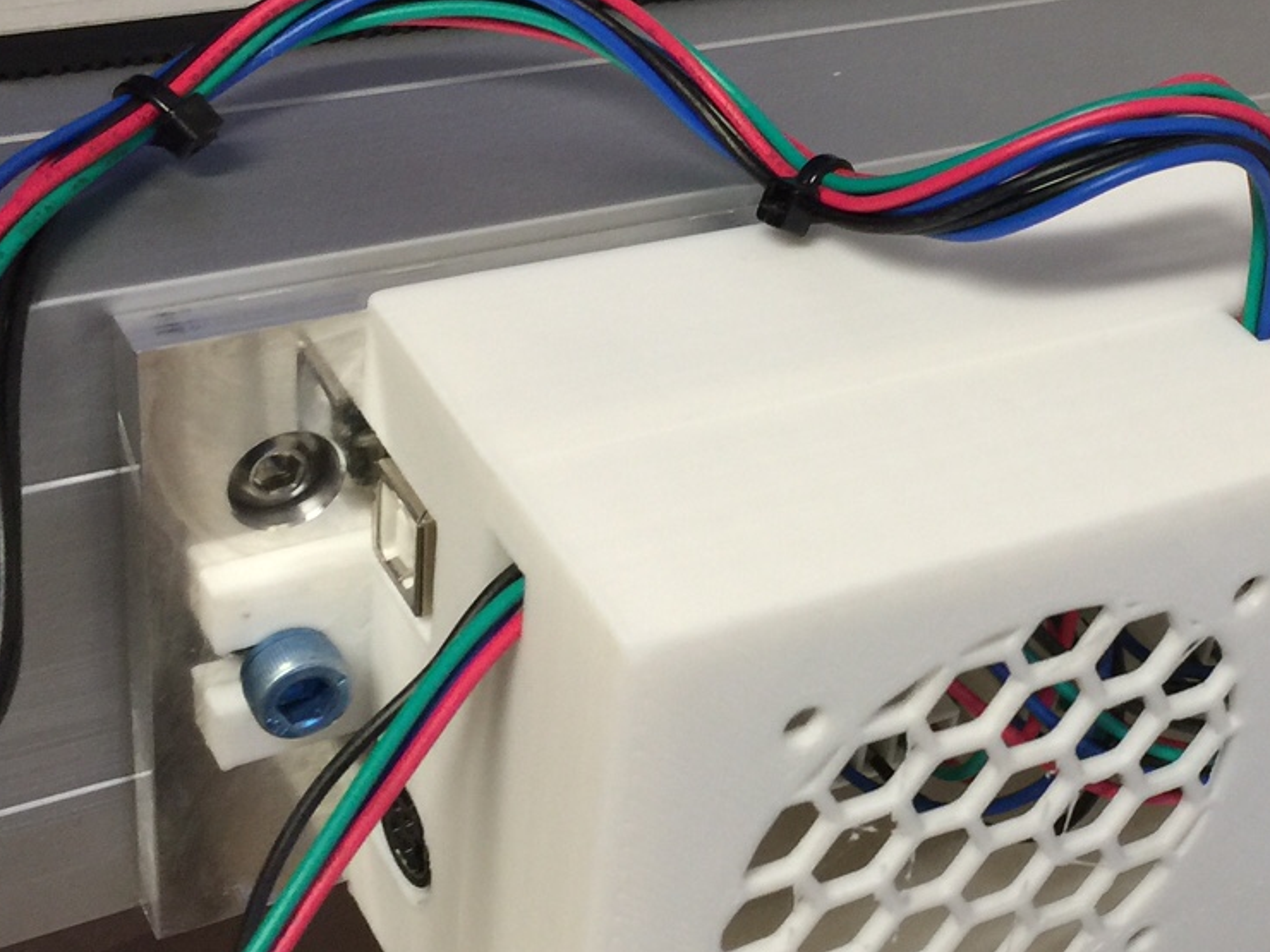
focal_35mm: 64
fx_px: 2348
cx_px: 990
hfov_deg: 29.7
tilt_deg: -38.1
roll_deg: -14.0
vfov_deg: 22.9
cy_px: 520
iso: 64
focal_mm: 4.15
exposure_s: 1/15
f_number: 2.2
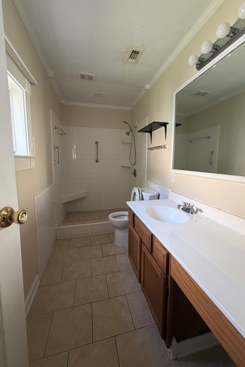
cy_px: 180
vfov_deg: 100.4
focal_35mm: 15
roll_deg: -0.4
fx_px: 153
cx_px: 128
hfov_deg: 77.3
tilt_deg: -5.5
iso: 320
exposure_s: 1/103
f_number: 2.2
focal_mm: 2.22
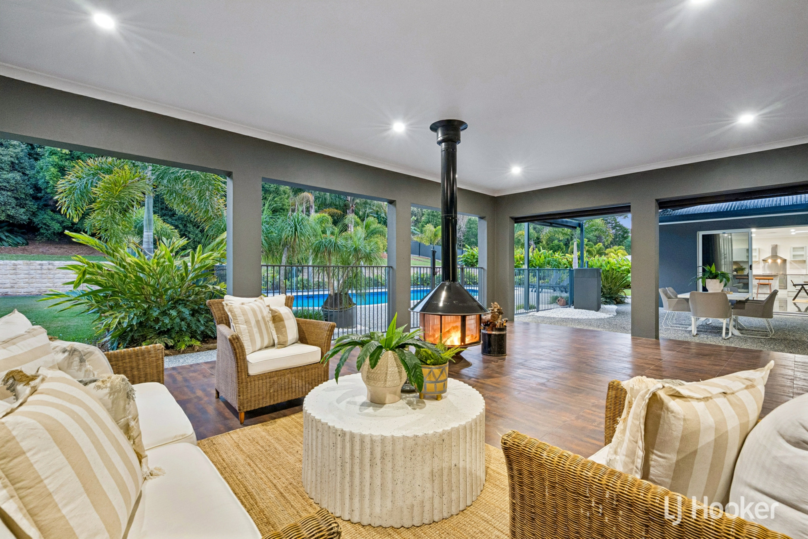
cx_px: 404
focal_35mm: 16
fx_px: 359
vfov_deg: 73.7
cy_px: 270
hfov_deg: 96.7
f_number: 11
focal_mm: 16
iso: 1000
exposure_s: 1/4
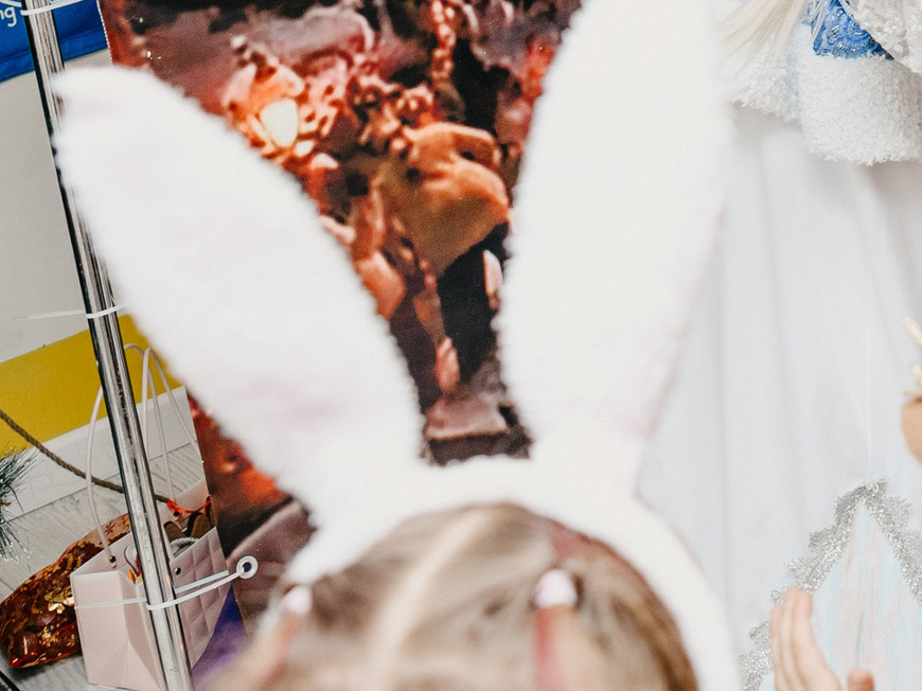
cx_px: 1298
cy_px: -275
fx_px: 2530
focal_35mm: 95
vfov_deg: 14.7
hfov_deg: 18.7
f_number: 4
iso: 250
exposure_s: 1/160
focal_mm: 24
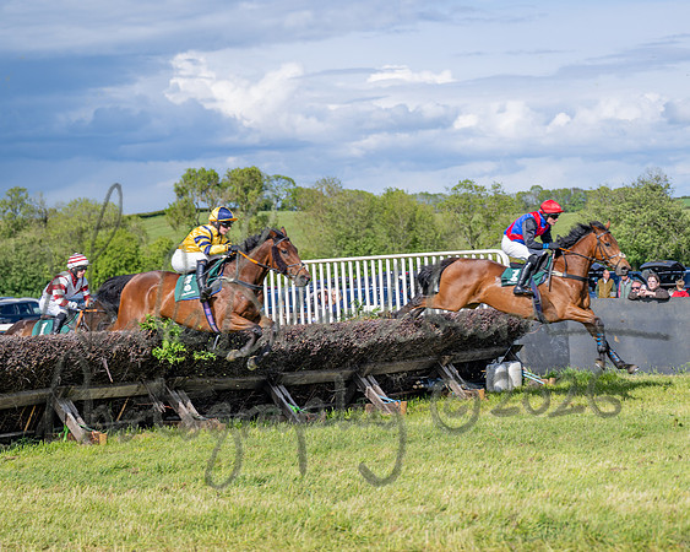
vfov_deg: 15.5
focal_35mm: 99
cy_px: 289
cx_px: 384
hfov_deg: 19.3
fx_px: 2030
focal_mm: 70
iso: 80
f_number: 2.8
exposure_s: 1/1600
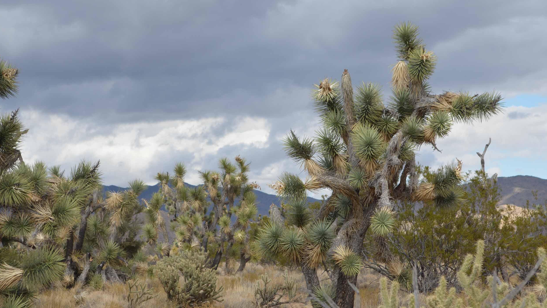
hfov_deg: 20.6
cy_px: 202
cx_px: 284
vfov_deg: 11.7
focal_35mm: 104
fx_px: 1503
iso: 125
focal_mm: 55
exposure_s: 1/250
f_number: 8
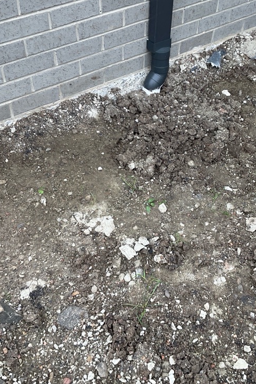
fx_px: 438
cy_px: 189
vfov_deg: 47.4
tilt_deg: -48.3
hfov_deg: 32.5
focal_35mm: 41
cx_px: 154
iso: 16
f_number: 1.8
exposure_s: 1/120
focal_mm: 3
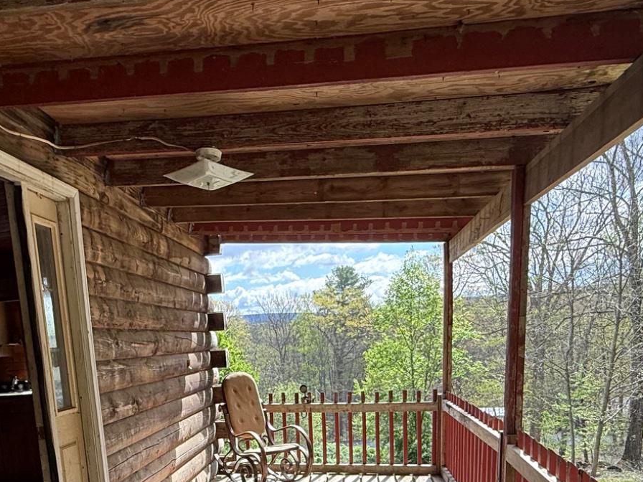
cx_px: 227
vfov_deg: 39.8
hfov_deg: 55.9
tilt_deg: -11.3
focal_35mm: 32
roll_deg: +3.8
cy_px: 462
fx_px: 594
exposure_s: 1/433
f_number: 2.2
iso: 64
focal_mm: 2.22
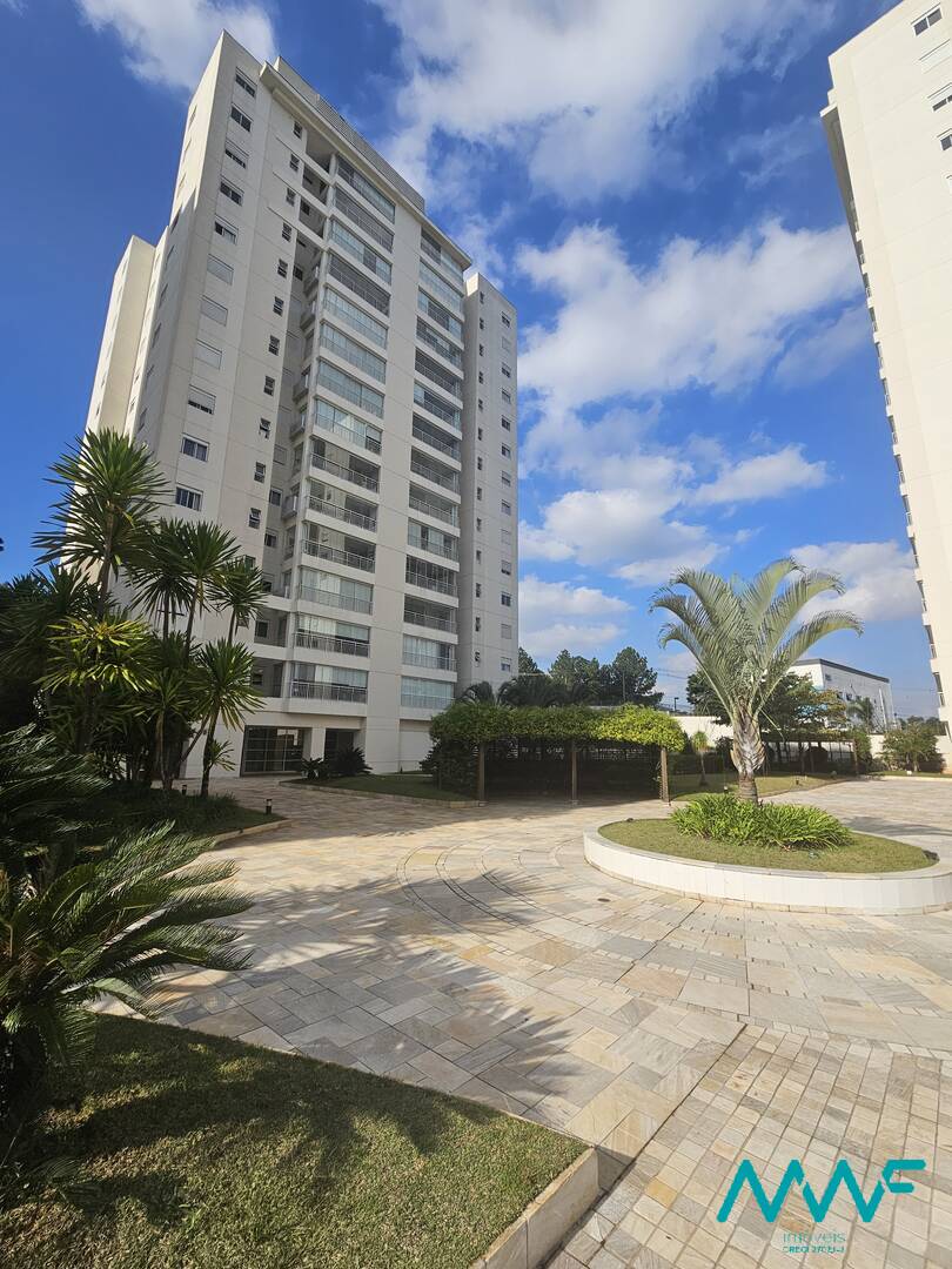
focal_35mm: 13
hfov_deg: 89.9
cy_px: 634
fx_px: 477
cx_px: 476
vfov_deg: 106.2
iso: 50
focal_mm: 2.2
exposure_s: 1/3109
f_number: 2.2
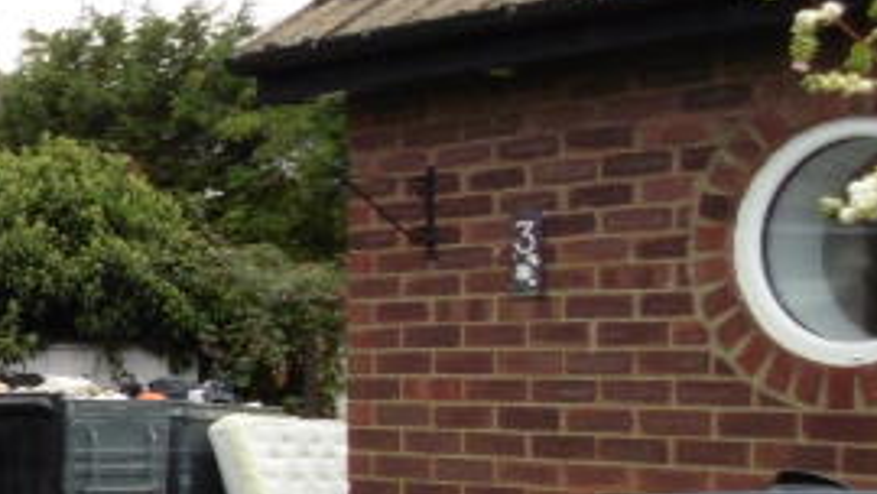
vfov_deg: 13.3
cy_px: 374
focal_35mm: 91
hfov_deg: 18.7
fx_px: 2117
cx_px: -653
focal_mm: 4
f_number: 3
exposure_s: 1/640
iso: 100
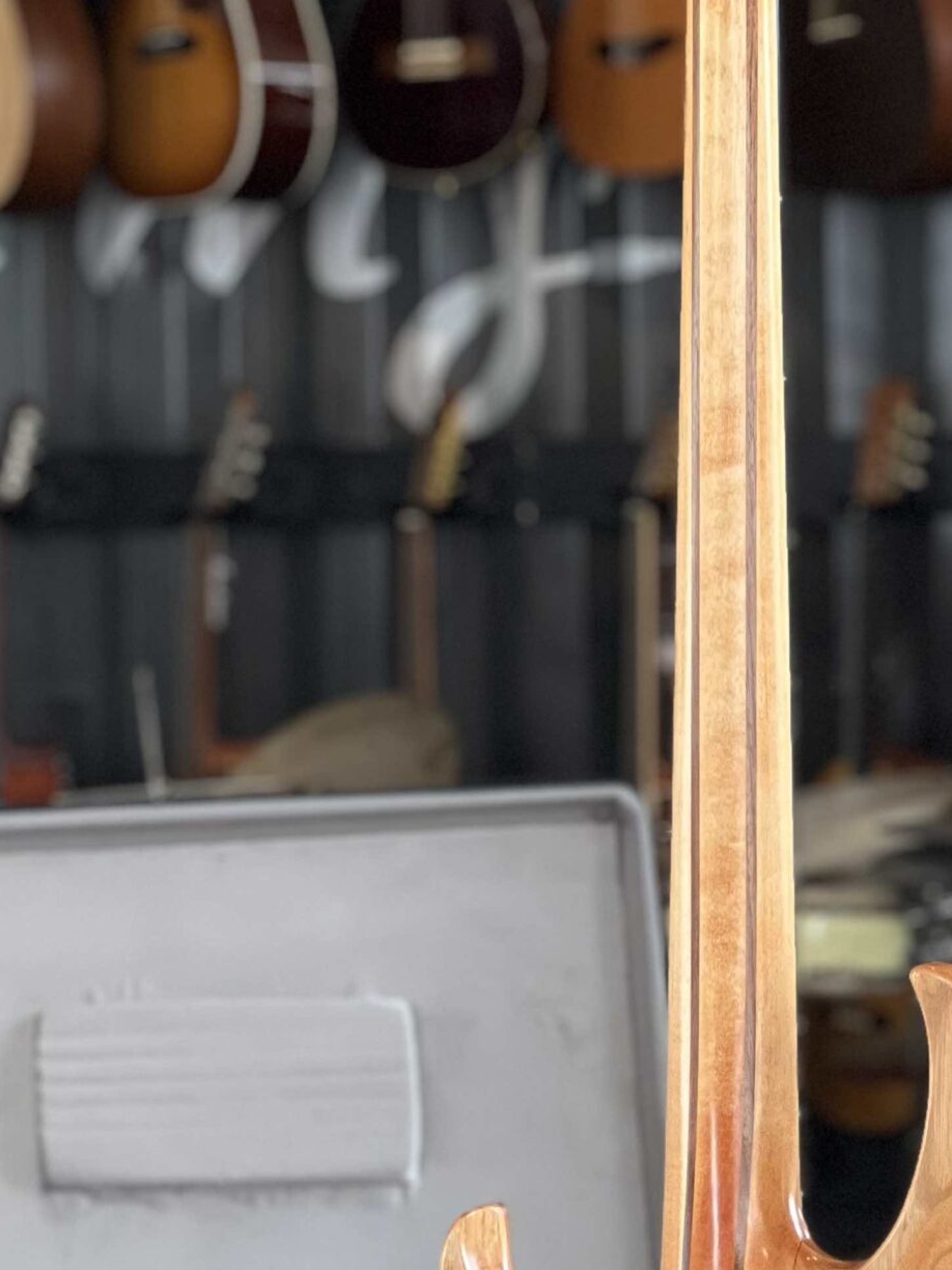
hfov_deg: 9.2
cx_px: 710
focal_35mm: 161
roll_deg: +1.3
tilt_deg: -4.4
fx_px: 5904
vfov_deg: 12.3
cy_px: 822
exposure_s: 1/121
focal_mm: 9
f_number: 2.8
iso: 200
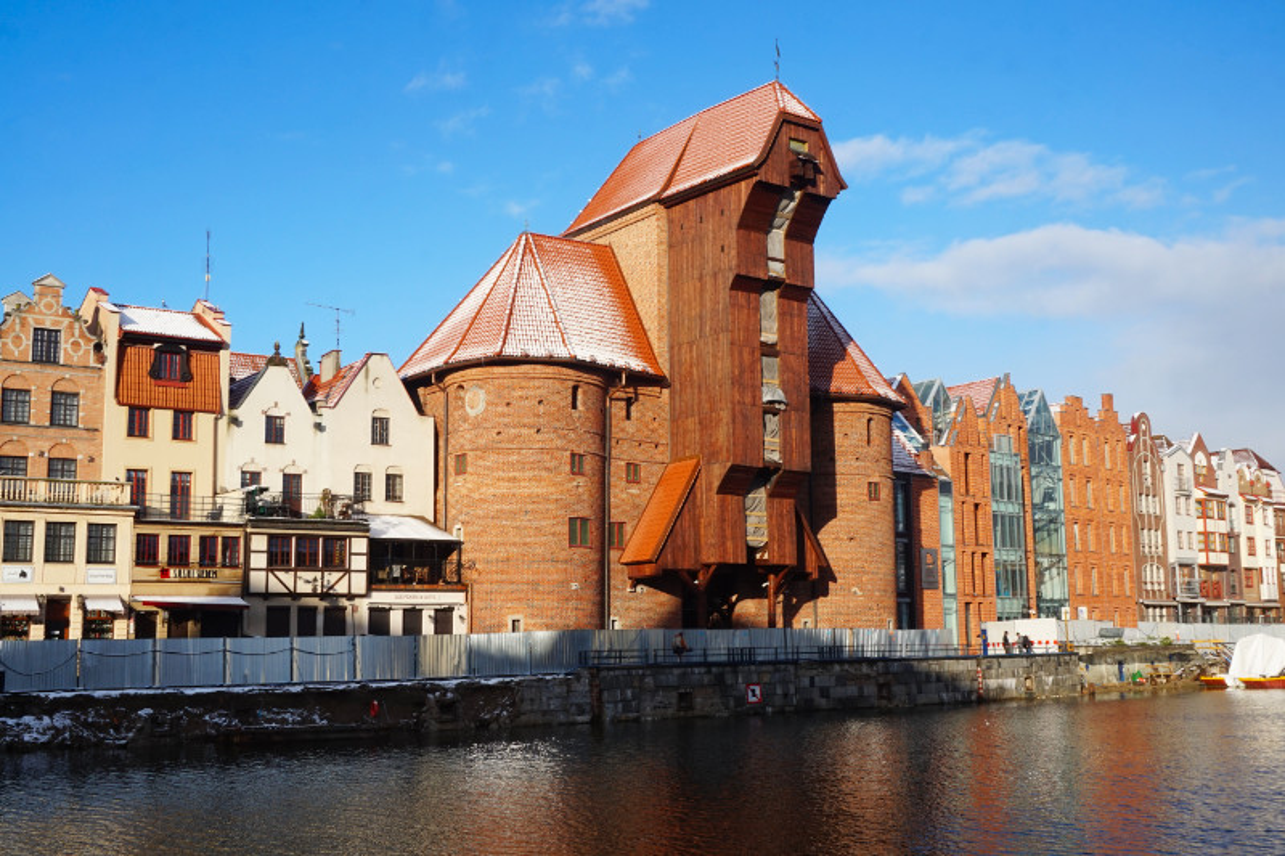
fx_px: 1392
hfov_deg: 49.6
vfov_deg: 34.2
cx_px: 642
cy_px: 428
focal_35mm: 39
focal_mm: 26
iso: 100
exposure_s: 1/80
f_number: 14
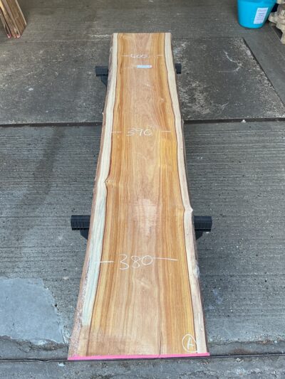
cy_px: 190
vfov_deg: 61.6
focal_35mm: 29
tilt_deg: -49.0
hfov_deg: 48.2
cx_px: 142
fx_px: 318
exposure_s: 1/100
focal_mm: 3
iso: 16
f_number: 1.8
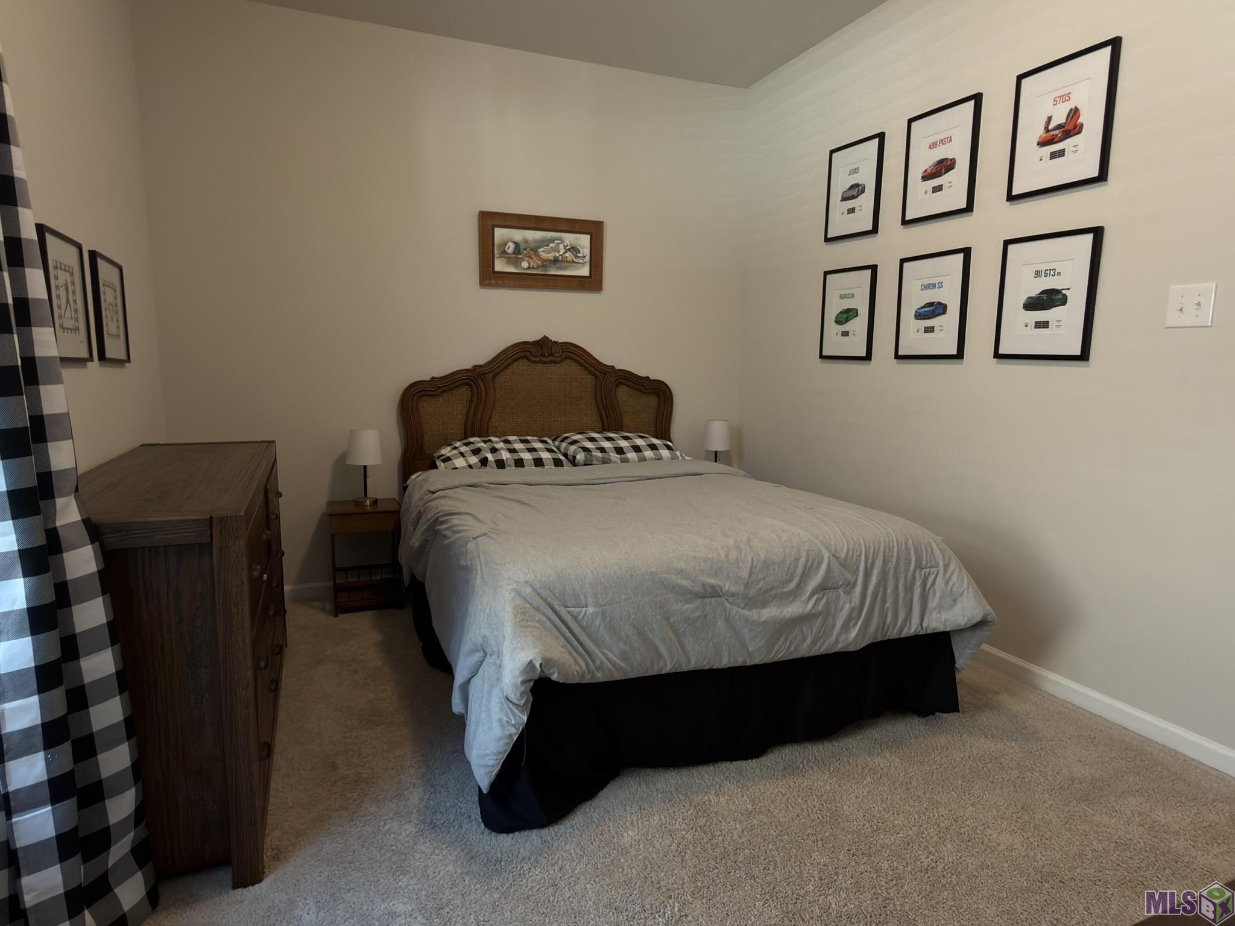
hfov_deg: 81.7
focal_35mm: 20
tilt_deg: -8.1
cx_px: 618
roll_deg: -0.3
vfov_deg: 66.0
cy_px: 463
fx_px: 714
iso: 80
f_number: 2.2
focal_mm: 2.22
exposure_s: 1/30
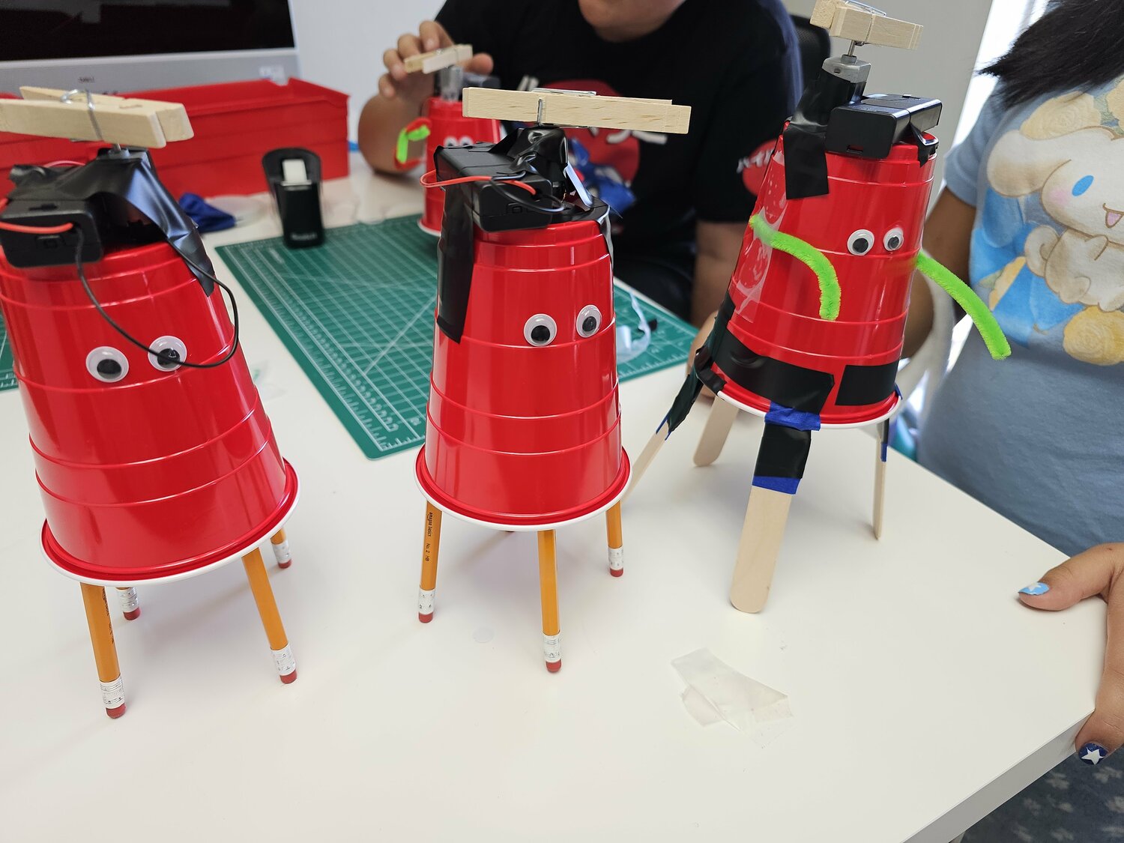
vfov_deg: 58.9
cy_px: 422
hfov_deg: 73.9
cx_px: 562
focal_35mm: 23
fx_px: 747
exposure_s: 1/120
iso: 50
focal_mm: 6.3
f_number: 1.7
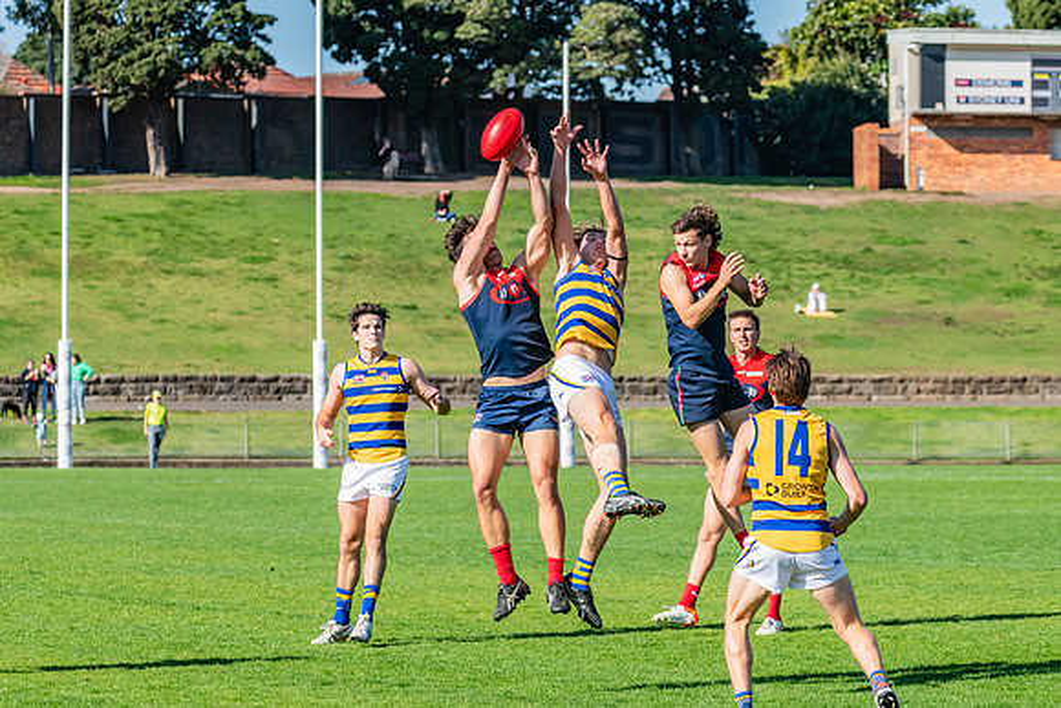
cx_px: 581
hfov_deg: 10.1
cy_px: 337
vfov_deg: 6.8
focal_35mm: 203
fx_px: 5987
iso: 800
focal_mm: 180
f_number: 8
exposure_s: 1/1600
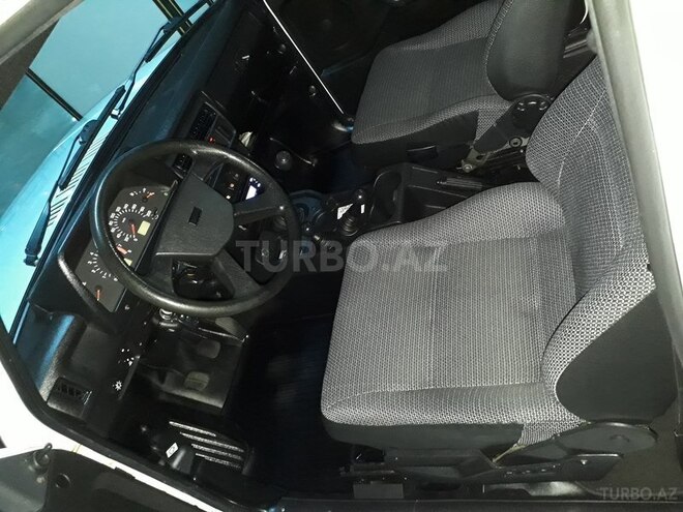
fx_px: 533
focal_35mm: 27
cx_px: 342
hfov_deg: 65.3
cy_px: 256
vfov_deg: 51.4
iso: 500
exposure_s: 1/17
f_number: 1.9
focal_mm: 3.6
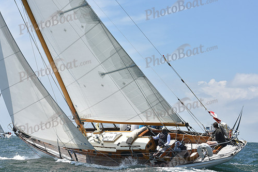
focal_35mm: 100
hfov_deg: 20.4
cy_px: 89
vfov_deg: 13.7
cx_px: 118
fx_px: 717
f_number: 7.1
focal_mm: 86
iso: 250
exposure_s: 1/1250
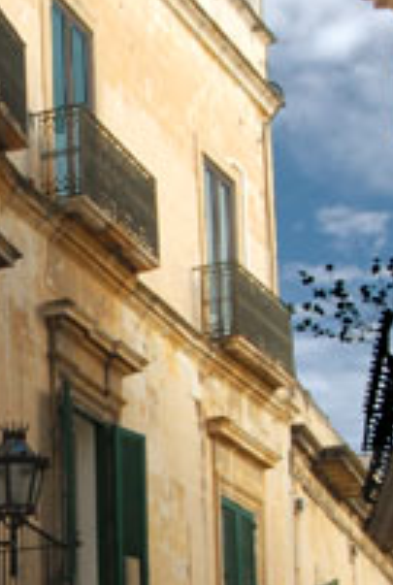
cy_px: 352
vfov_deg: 18.4
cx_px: -42
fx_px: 1808
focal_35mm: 111
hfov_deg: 12.2
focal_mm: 24
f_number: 3.8
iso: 400
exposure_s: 1/350
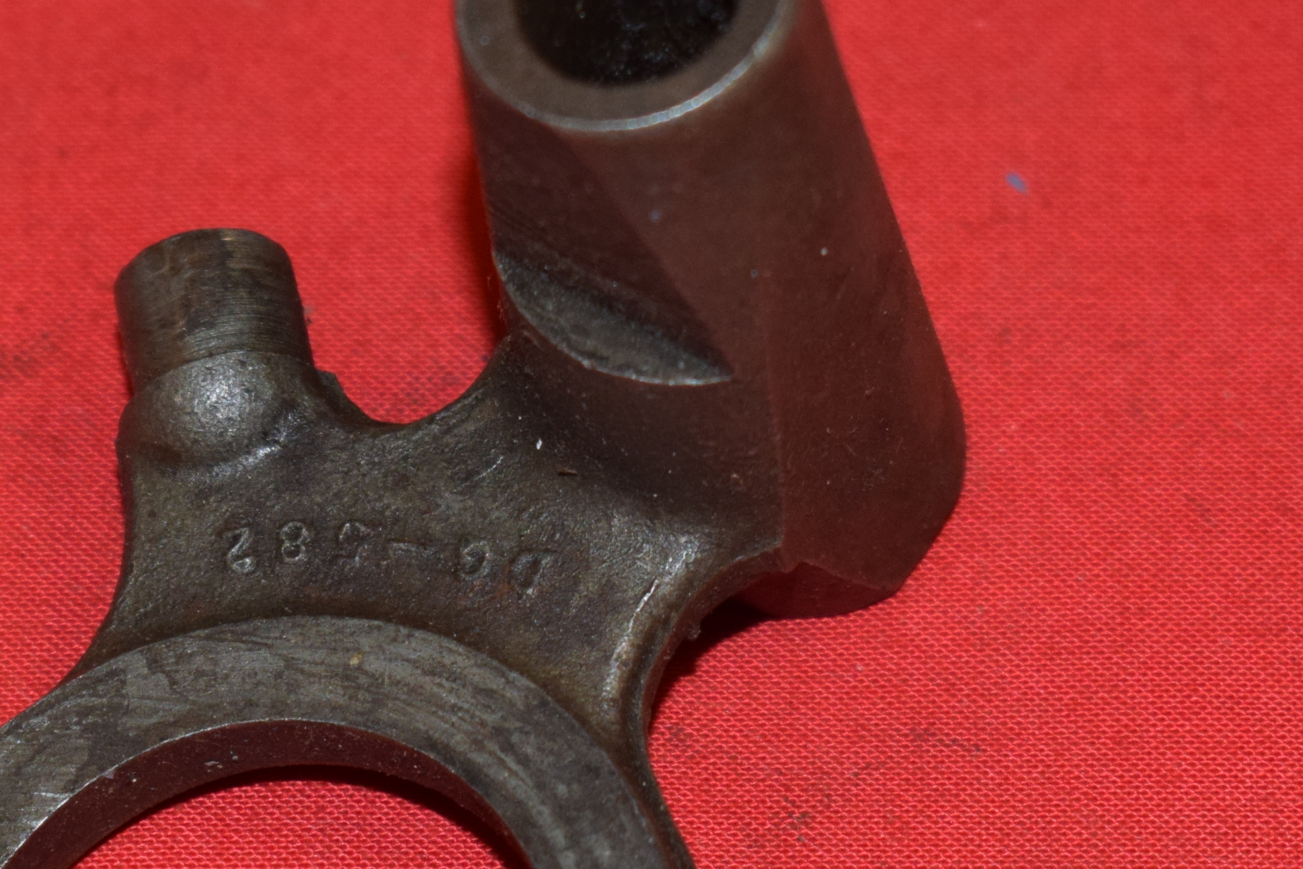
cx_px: 417
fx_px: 6661
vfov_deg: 7.5
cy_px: 708
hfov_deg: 11.2
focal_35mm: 184
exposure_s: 1/125
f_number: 5.6
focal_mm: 52
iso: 640
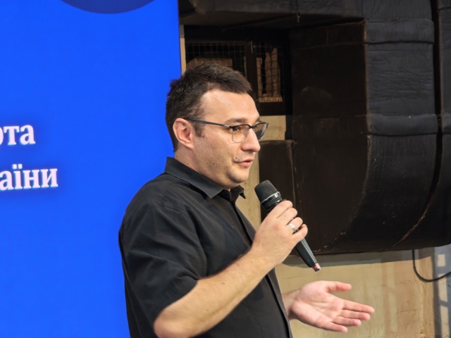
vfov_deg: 10.6
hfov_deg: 14.1
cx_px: 226
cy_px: 169
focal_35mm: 140
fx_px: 1824
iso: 600
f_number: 2.68
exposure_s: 1/25
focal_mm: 10.55
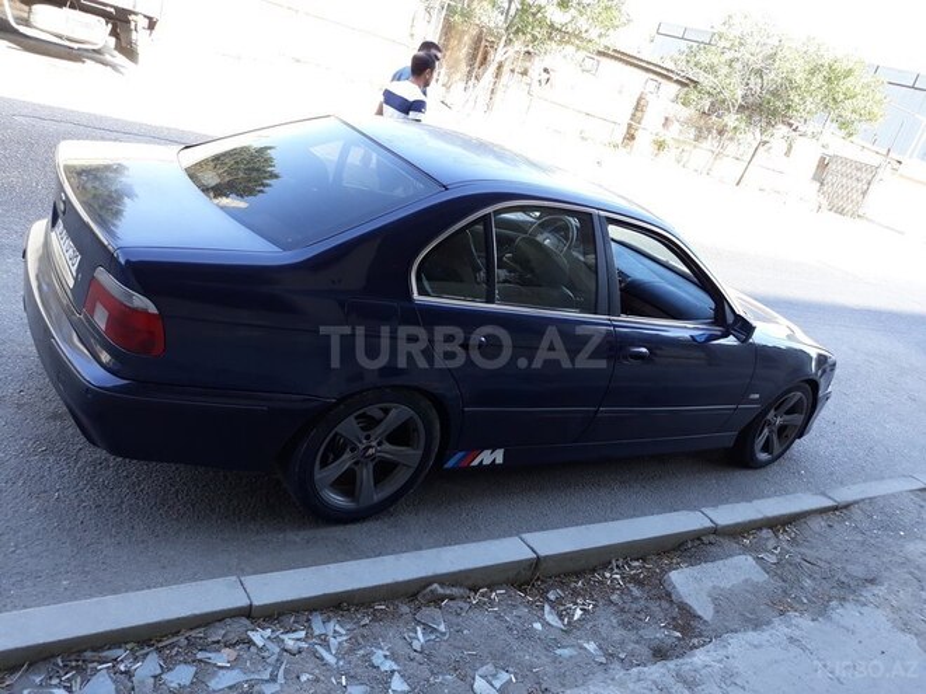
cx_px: 463
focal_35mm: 27
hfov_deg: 65.3
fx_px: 722
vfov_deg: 51.4
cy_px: 347
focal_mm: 3.71
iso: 40
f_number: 1.7
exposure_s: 1/141
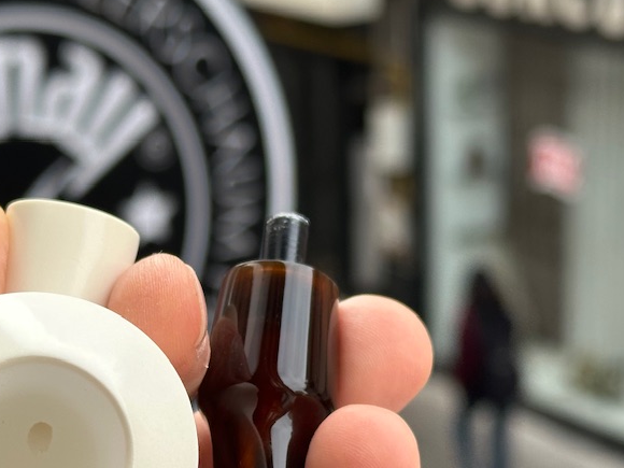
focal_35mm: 106
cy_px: 356
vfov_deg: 13.9
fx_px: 1911
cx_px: 225
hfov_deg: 18.5
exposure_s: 1/590
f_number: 1.78
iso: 64
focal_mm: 6.86
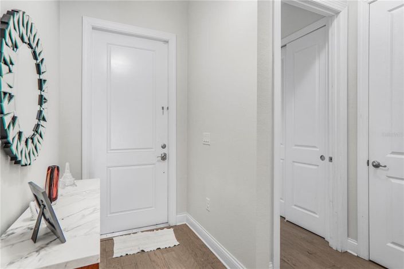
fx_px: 202
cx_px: 202
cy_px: 134
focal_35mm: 18
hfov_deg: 90.0
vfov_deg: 67.3
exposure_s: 1/40
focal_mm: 12
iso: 100
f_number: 2.2
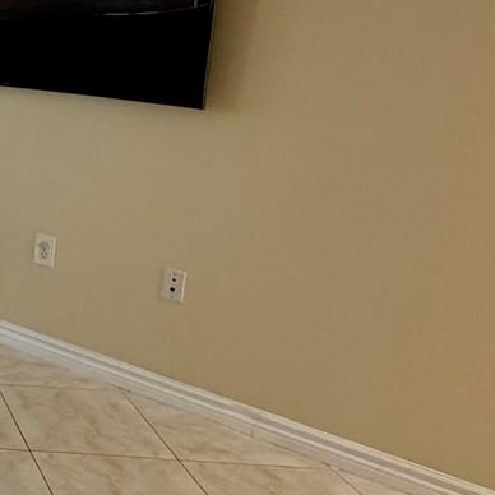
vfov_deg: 33.1
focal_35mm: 51
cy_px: 168
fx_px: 825
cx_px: -286
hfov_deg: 24.3
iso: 160
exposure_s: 1/60
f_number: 2.2
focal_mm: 2.22
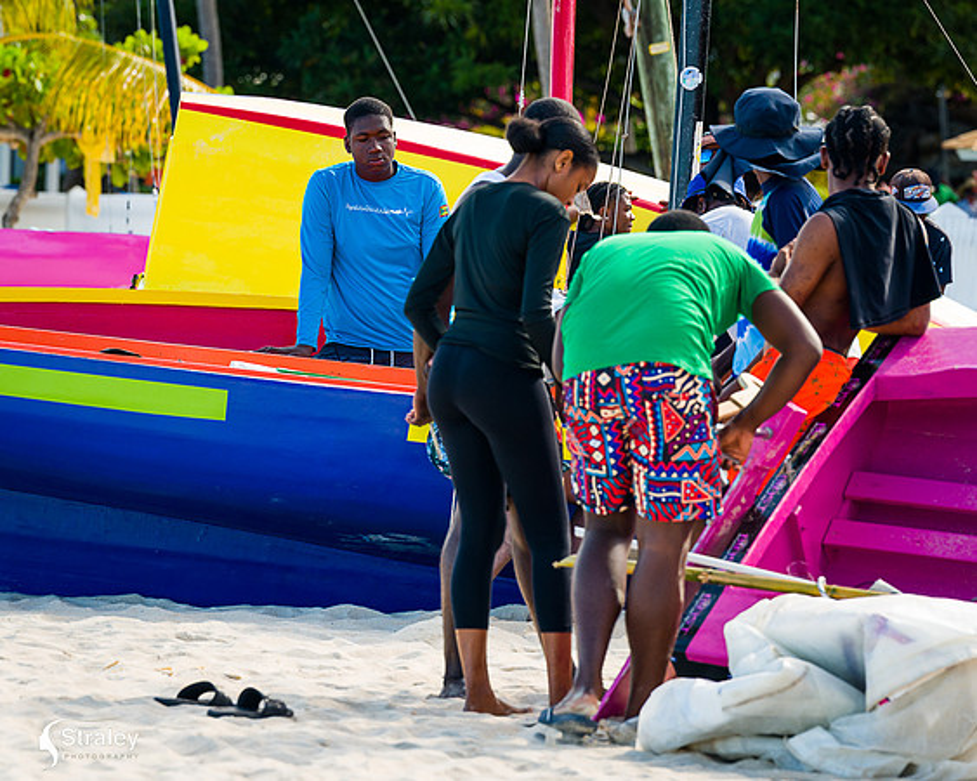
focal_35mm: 253
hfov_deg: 7.6
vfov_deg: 6.1
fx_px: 7313
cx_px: 451
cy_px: 439
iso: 320
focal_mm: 200
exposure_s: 1/320
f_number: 6.3
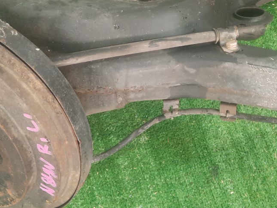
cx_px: 137
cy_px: 94
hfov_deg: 34.4
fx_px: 448
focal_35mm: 56
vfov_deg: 26.1
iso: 279
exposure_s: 1/33
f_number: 2
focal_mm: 4.6
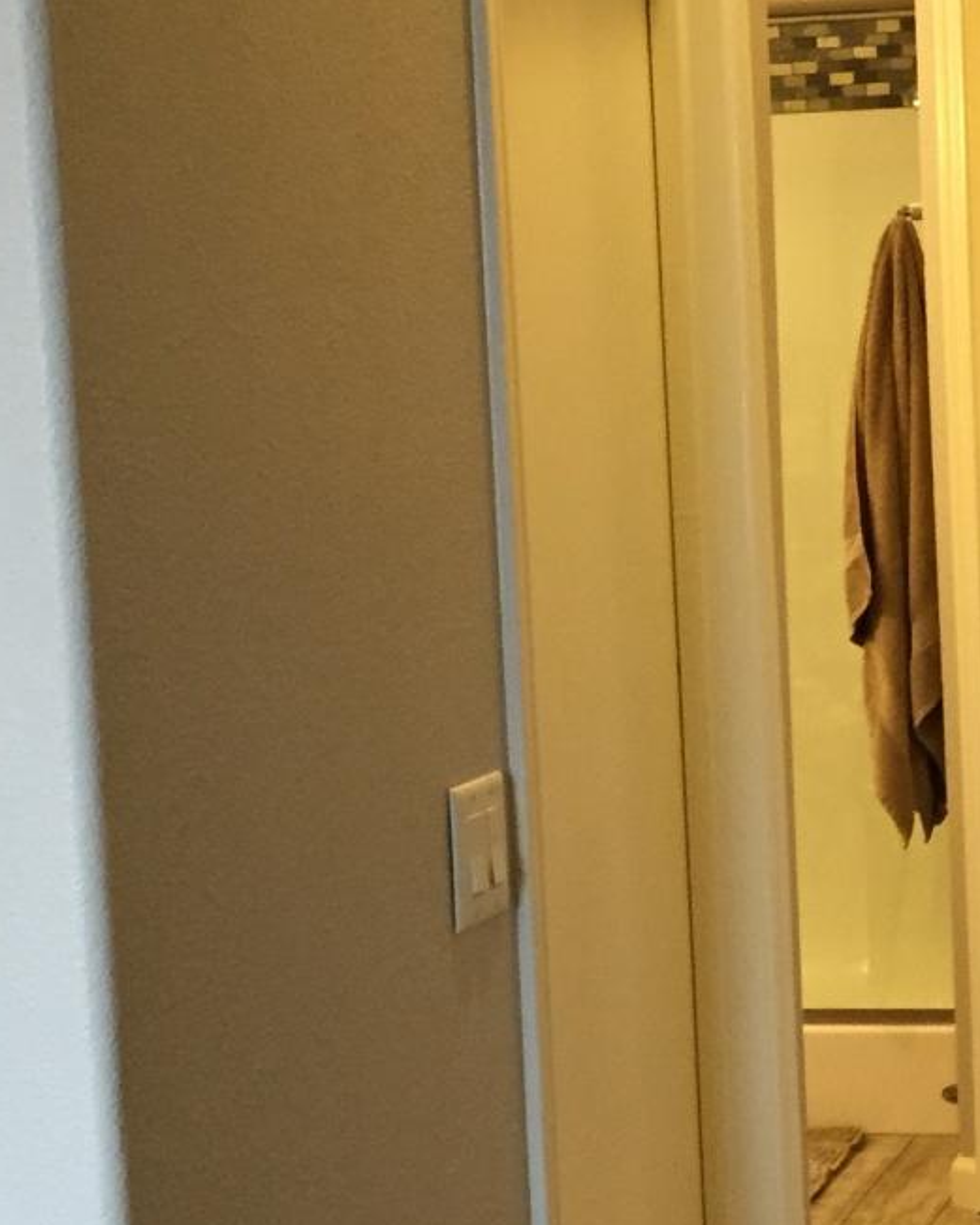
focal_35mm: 87
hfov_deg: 17.3
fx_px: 3153
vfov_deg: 21.9
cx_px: 969
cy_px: 753
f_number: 2.2
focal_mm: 4.15
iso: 125
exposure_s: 1/30
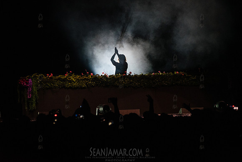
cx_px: 121
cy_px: 81
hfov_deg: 12.1
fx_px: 1143
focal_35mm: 170
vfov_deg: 8.1
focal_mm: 170
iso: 6400
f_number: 3.5
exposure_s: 1/400
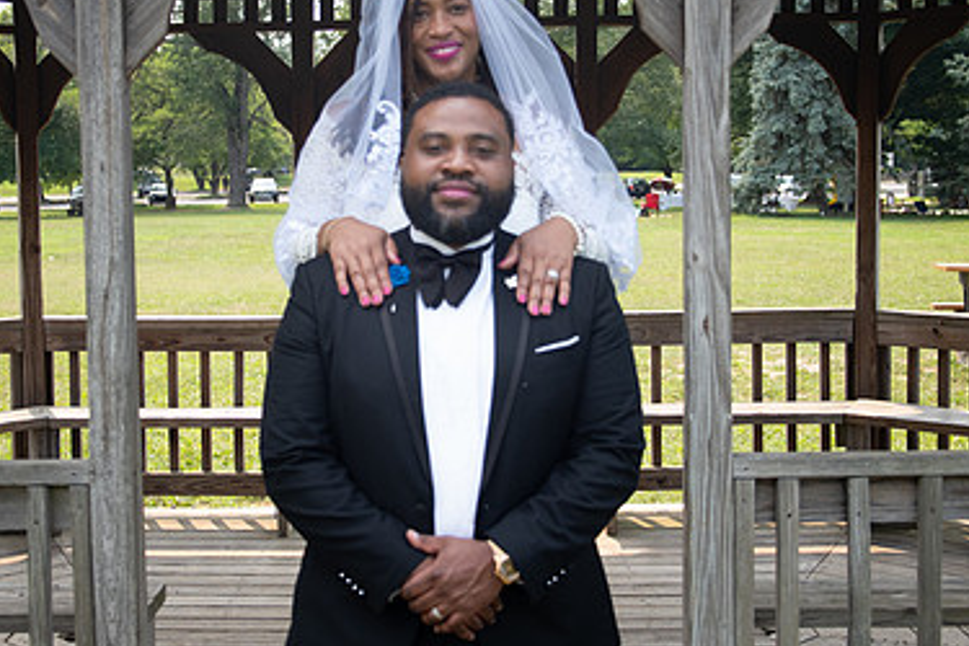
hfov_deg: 31.0
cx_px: 452
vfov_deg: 20.9
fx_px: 1749
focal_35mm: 65
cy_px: 278
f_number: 4.2
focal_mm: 41
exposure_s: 1/1600
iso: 800
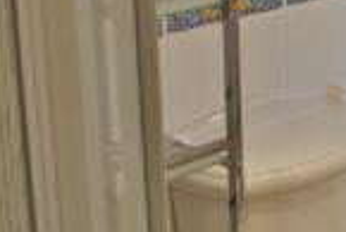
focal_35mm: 122
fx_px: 1174
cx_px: 457
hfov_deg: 15.9
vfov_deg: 11.3
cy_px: 111
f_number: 4
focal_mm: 18
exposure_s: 1/60
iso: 200
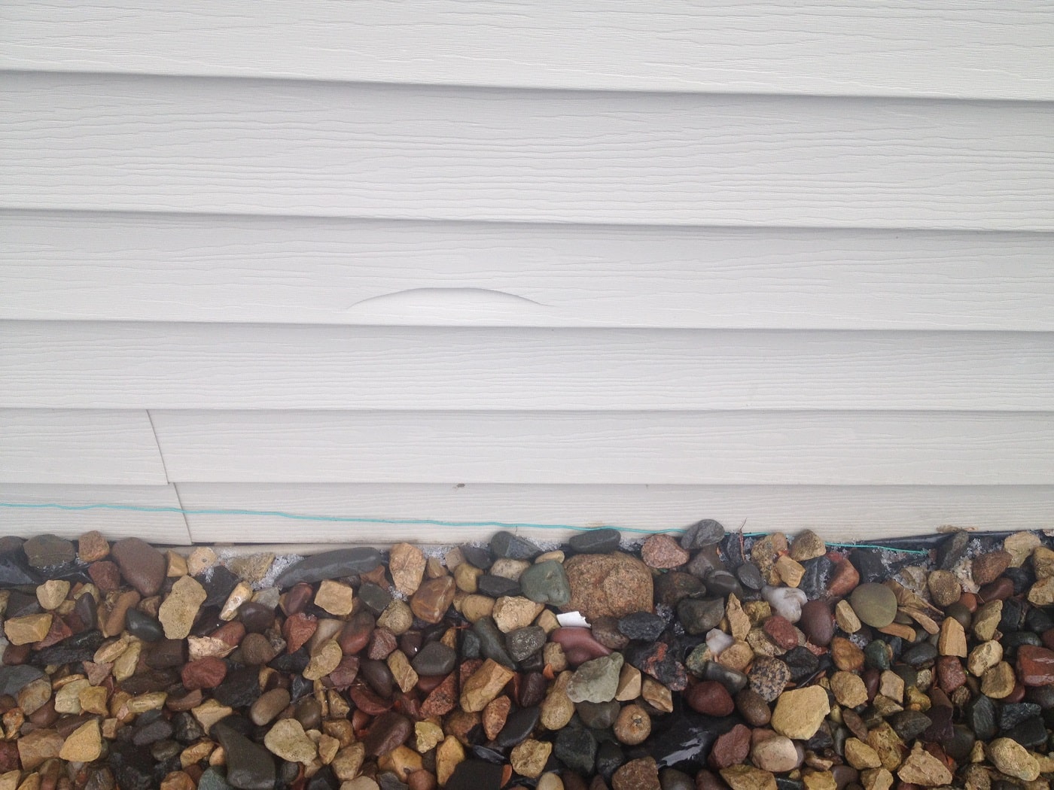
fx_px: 1066
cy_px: 395
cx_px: 527
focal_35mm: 35
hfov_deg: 52.6
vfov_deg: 40.7
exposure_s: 1/241
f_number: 2.4
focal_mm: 4.28
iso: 50
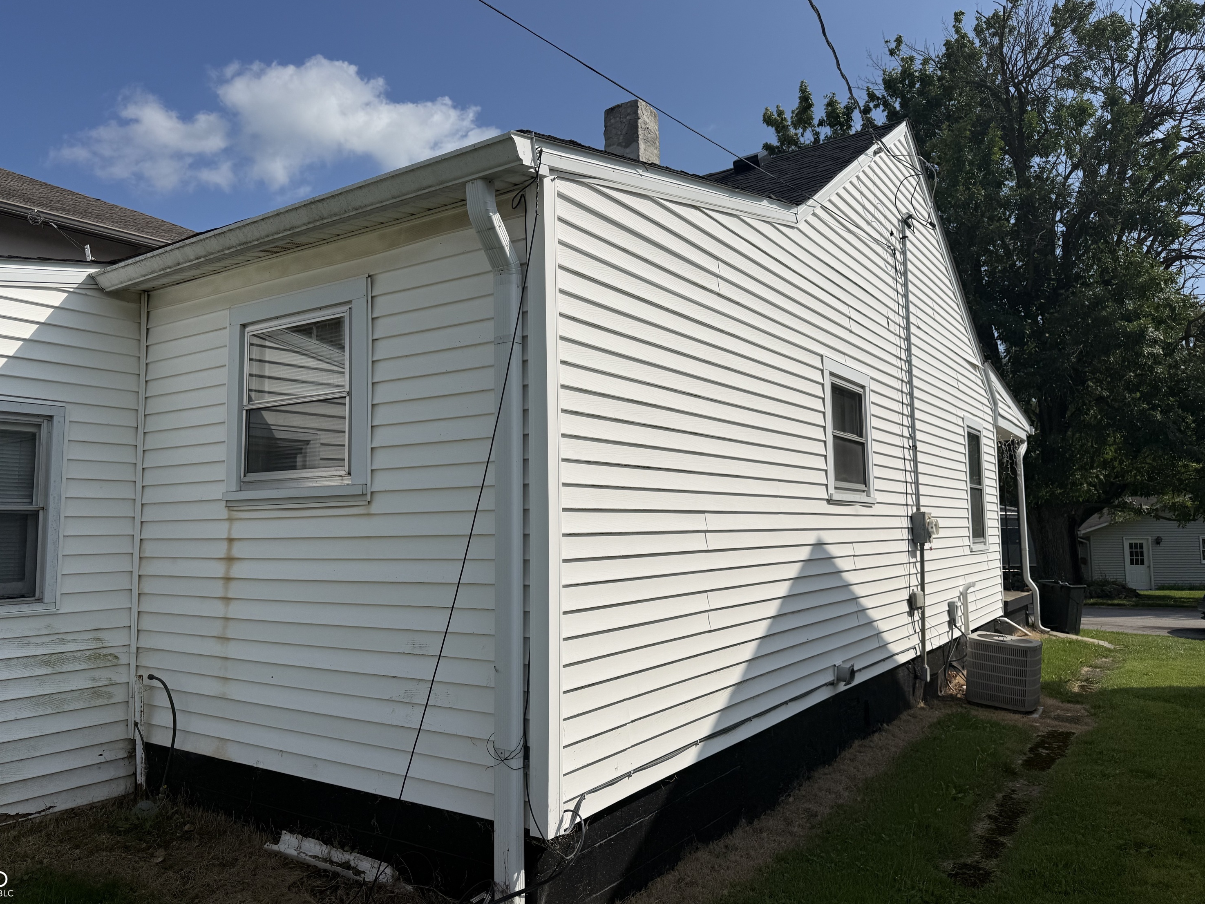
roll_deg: +0.8
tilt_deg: +7.1
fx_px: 870
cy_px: 437
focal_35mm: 25
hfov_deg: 69.4
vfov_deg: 54.9
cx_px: 581
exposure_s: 1/14286
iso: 80
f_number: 1.78
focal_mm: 6.76
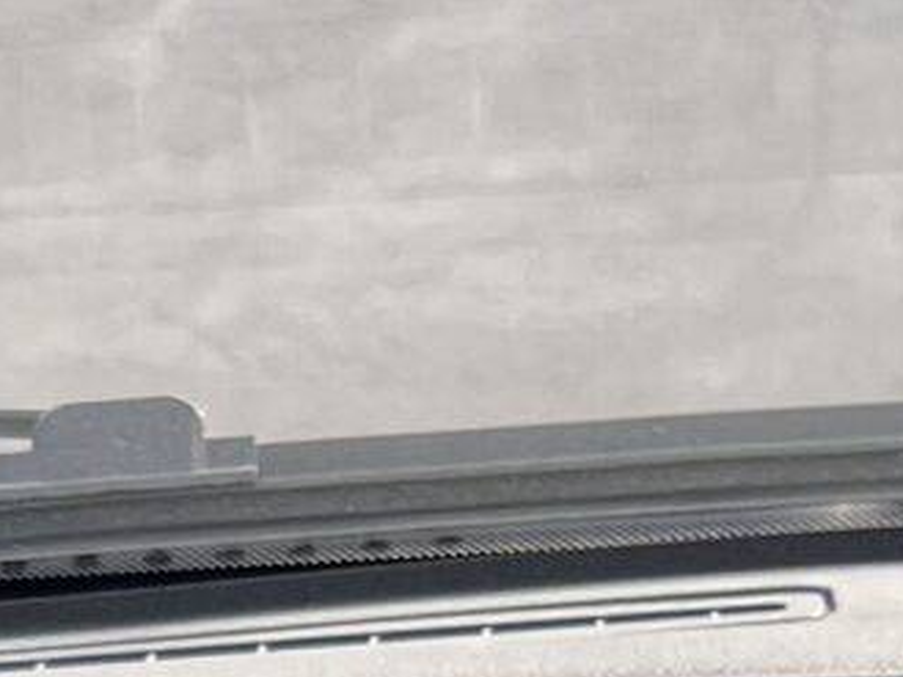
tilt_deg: -33.7
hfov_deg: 9.5
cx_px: -471
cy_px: 2064
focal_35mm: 203
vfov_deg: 6.6
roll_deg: +7.6
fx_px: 5295
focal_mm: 5.7
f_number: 1.5
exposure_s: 1/184
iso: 40
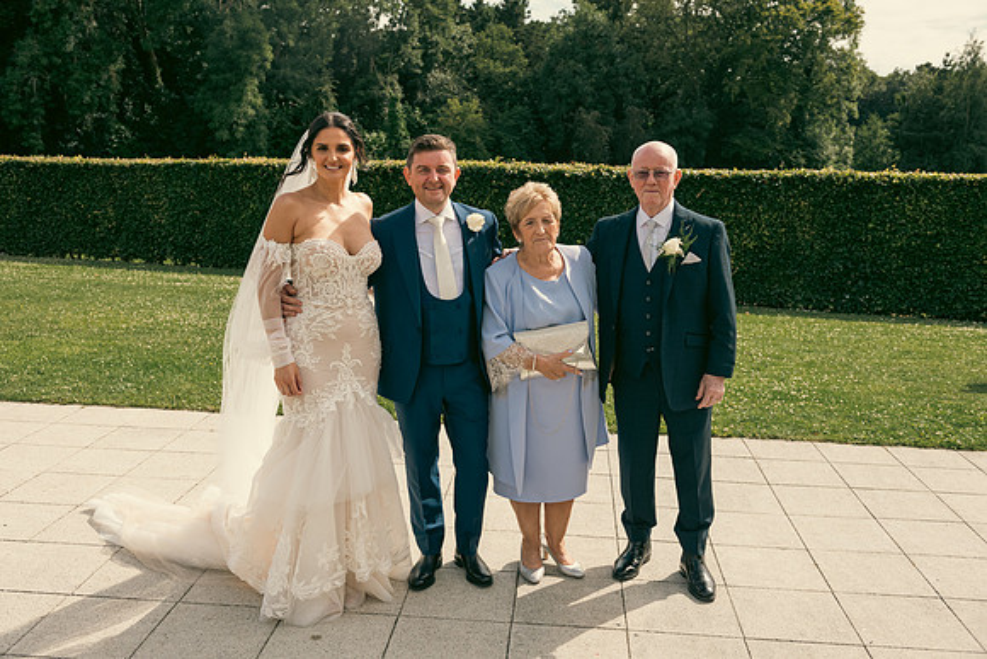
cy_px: 330
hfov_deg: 55.8
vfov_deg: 38.9
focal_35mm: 34
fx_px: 932
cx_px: 494
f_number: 5.6
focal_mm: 34
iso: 200
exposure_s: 1/640
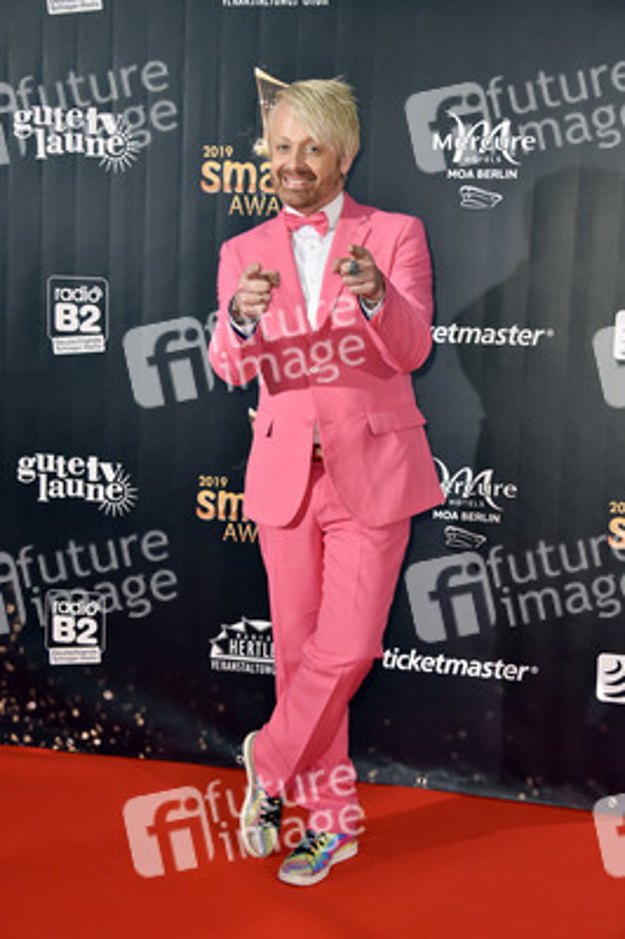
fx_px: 1617
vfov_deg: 32.4
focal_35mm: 62
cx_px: 312
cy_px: 470
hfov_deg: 21.9
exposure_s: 1/160
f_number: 5.6
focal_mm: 62
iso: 1000
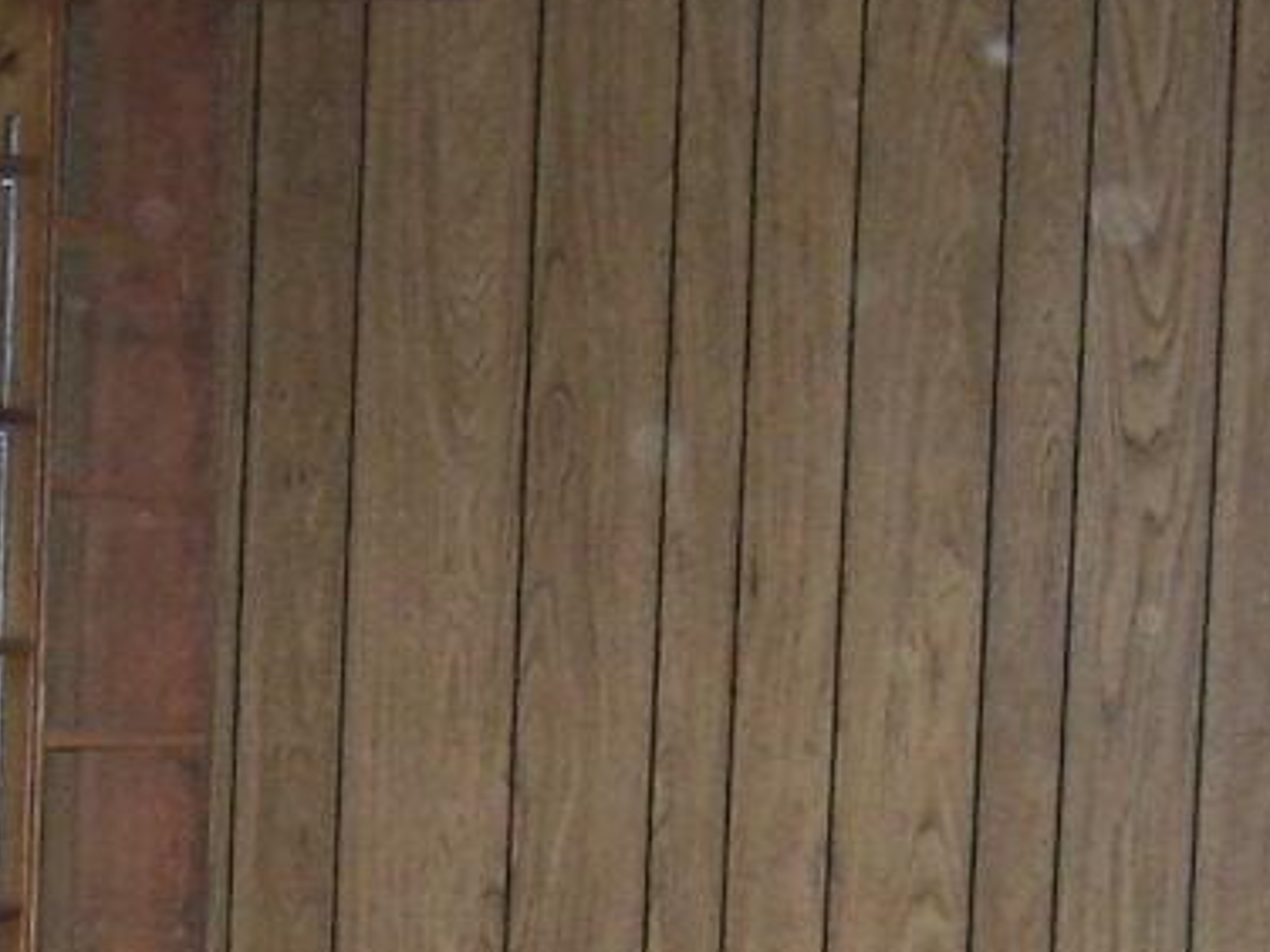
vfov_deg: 9.3
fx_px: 5760
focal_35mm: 157
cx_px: -142
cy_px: 1266
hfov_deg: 12.4
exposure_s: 1/60
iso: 140
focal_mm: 6.3
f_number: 2.8
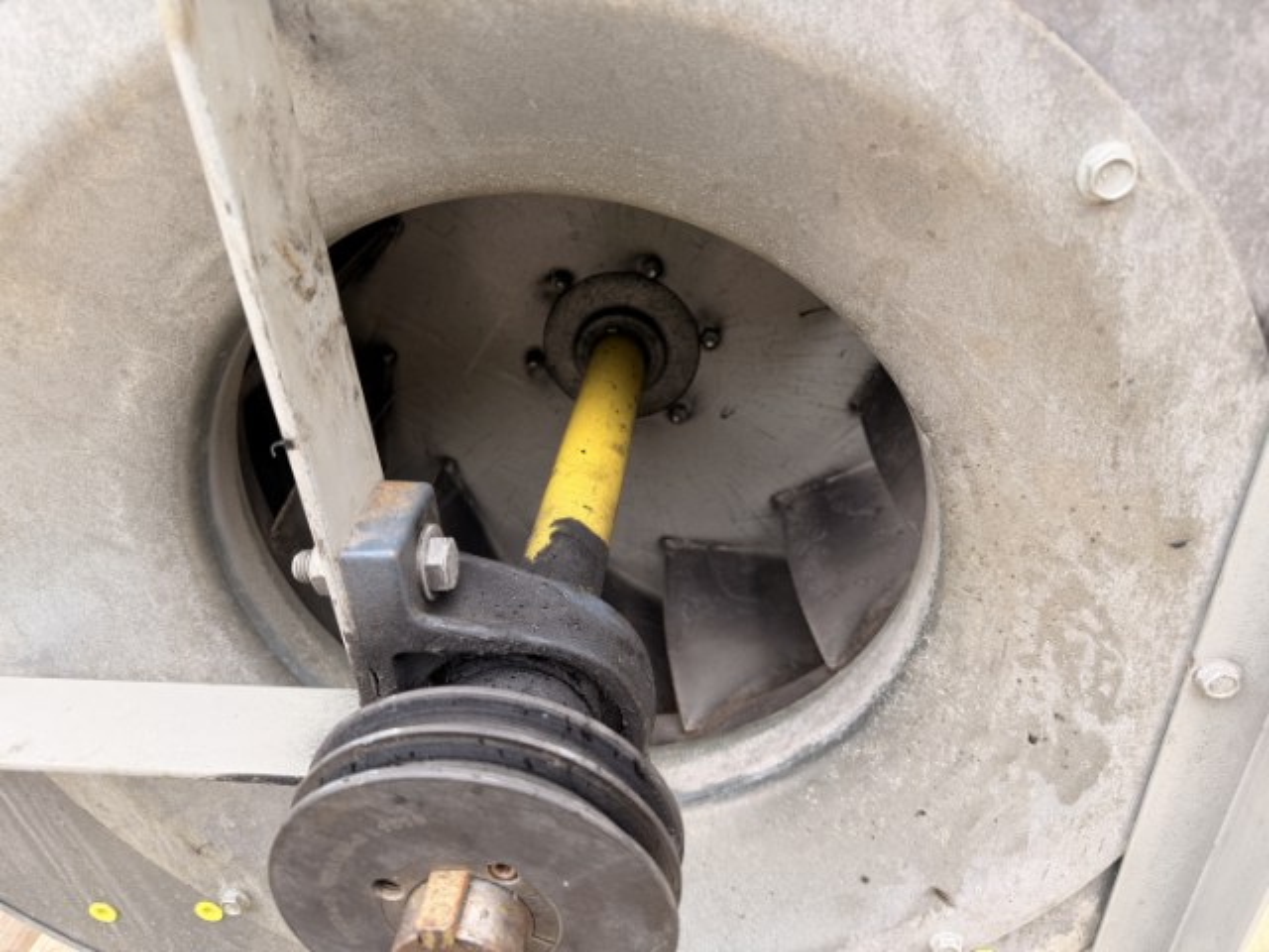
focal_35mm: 24
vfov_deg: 56.8
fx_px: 880
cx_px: 634
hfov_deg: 71.6
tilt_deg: -31.1
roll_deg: +6.0
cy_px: 476
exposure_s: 1/121
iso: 64
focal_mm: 6.76
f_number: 1.78
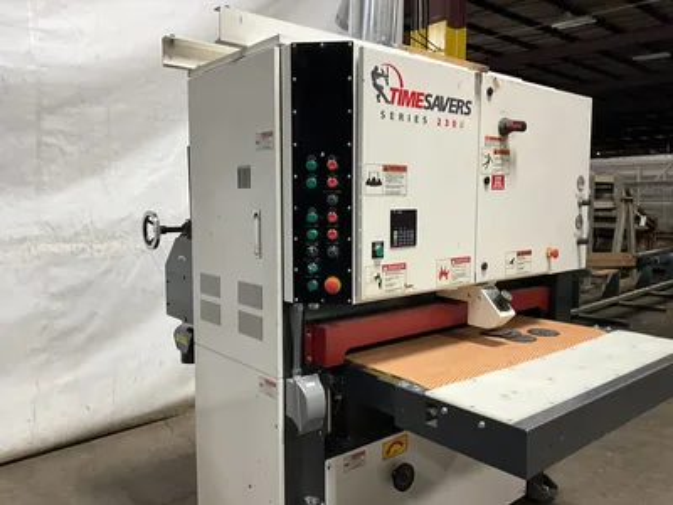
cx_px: 336
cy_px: 252
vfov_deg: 48.2
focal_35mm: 29
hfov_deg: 61.7
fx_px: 564
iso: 125
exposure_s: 1/60
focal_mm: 3
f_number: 1.8
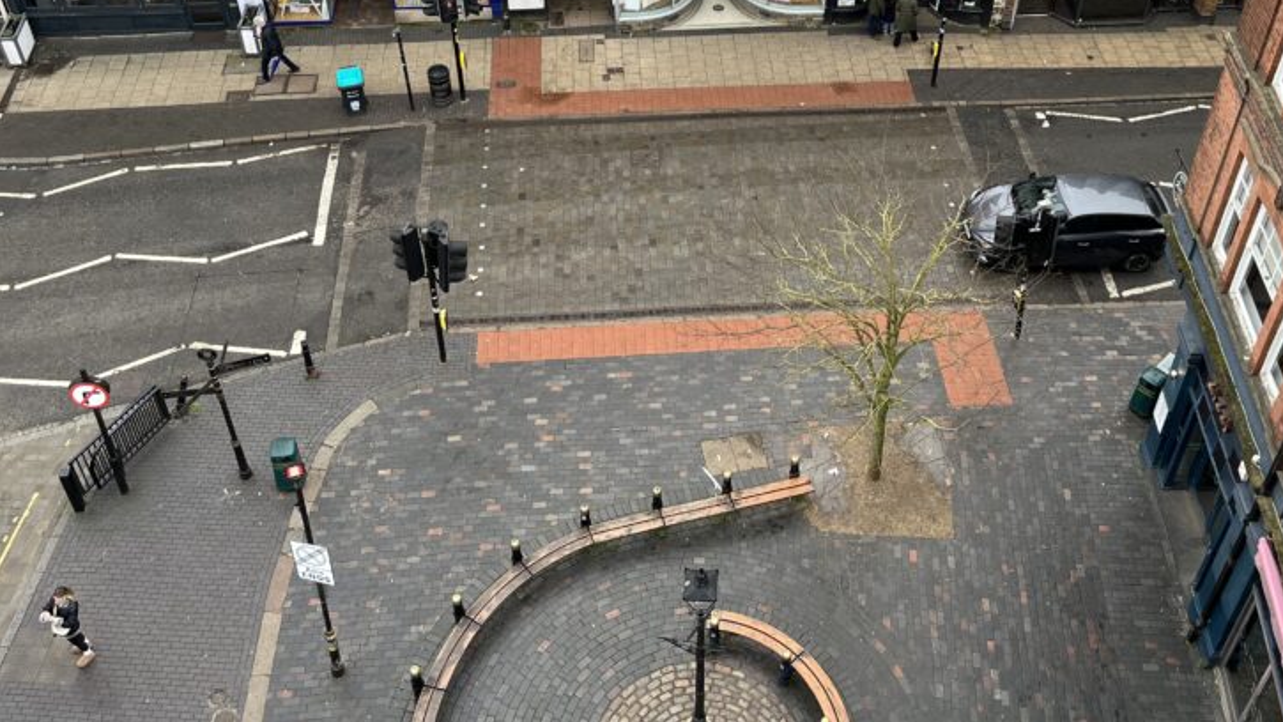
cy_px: 129
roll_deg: -2.6
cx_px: 733
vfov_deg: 29.0
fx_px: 1361
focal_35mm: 40
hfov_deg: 50.3
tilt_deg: -40.6
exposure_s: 1/357
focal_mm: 5.1
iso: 50
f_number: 1.6
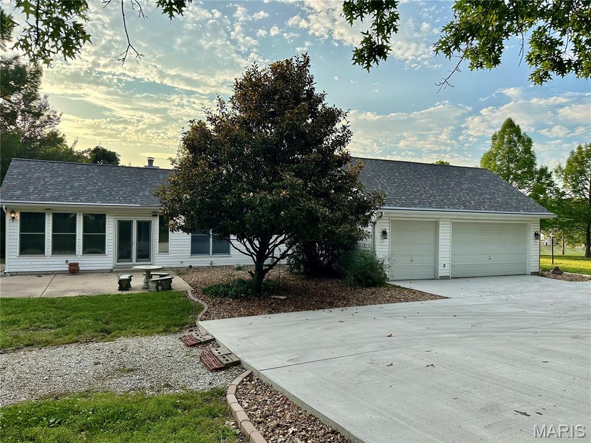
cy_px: 222
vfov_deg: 56.8
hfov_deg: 71.6
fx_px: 410
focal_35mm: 24
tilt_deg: -0.8
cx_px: 296
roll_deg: -0.4
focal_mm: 6.86
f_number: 1.78
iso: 80
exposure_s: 1/2203
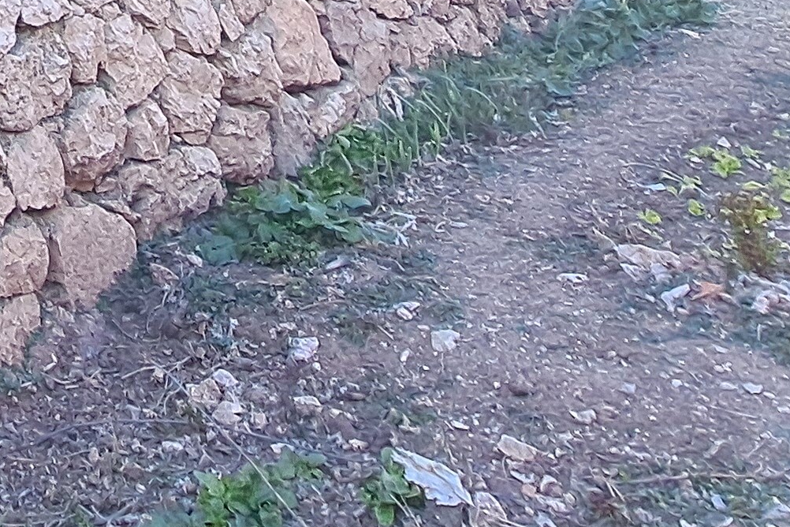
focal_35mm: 54
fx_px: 1185
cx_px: -329
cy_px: -545
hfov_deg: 27.8
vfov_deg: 17.4
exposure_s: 1/187
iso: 50
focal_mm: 1.74
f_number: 2.2
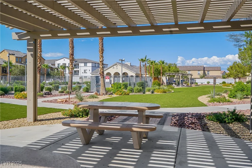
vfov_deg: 42.3
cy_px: 84
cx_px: 126
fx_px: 217
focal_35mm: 31
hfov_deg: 60.3
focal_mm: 31
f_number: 6.3
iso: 200
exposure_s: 1/250
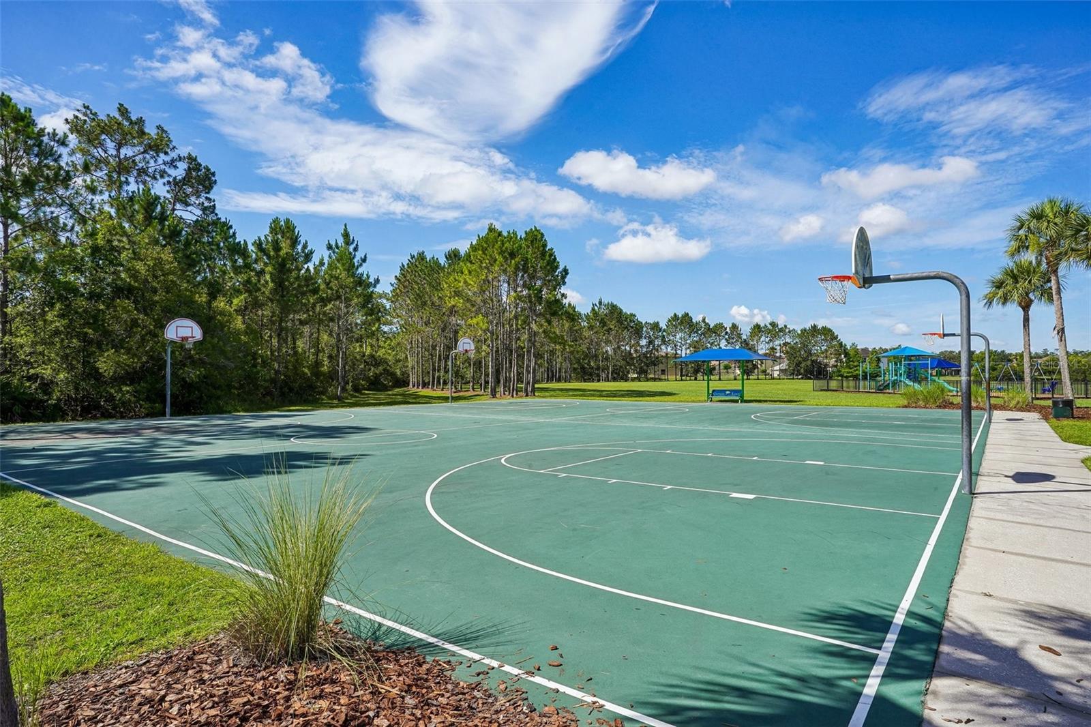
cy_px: 364
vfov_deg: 61.9
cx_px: 546
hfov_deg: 84.0
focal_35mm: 20
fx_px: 606
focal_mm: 20
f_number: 20
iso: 100
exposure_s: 1/40
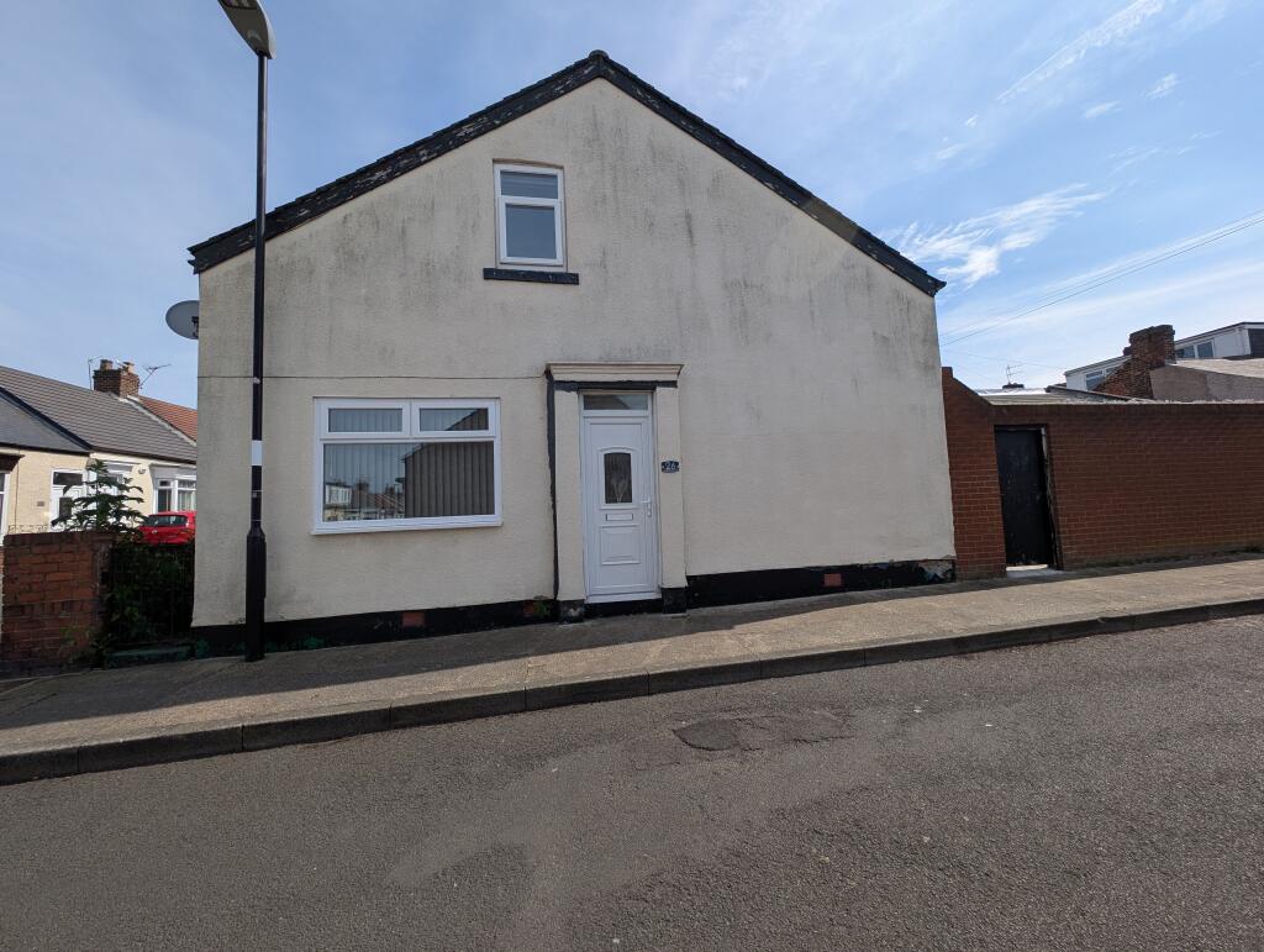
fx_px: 439
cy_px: 476
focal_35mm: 12
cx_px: 632
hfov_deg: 110.5
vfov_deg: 94.6
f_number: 1.95
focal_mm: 2.23
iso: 41
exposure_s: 1/2825
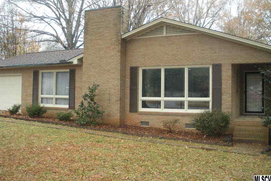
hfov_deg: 50.7
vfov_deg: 35.0
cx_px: 136
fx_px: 286
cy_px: 80
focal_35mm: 38
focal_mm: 6.3
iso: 200
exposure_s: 1/60.4
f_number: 3.5
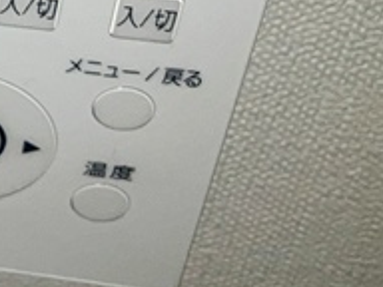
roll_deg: +2.4
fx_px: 1228
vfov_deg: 12.5
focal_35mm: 111
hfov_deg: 15.1
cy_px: -183
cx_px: -325
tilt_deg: -34.5
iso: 20
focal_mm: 3.99
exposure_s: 1/47
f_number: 1.8
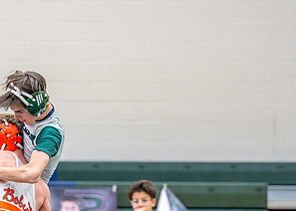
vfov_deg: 5.7
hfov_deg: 8.0
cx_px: 36
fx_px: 2118
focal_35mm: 252
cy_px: 194
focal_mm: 120
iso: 6400
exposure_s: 1/1000
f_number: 2.8
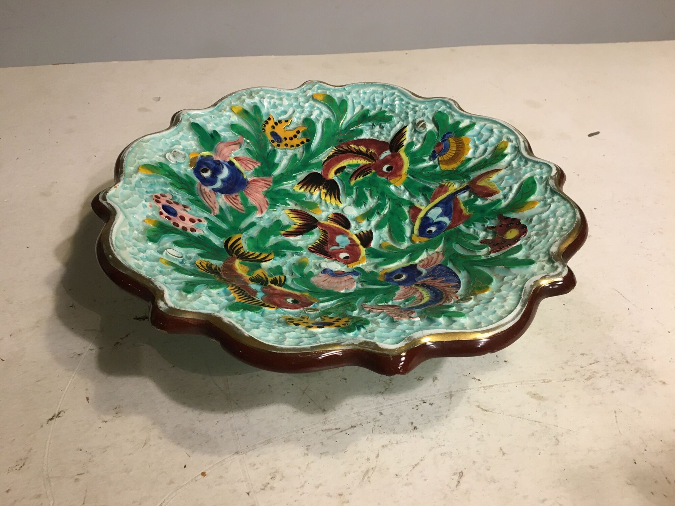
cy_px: 253
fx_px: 565
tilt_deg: -34.1
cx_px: 338
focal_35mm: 29
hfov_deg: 61.7
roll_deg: -1.7
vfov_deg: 48.2
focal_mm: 4.15
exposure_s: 1/33
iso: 125
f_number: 2.2
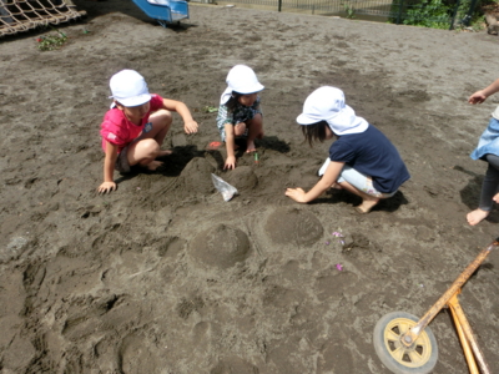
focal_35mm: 24
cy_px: 187
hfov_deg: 71.6
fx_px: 346
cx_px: 250
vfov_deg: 56.8
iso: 80
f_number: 3
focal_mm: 4.24
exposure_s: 1/800
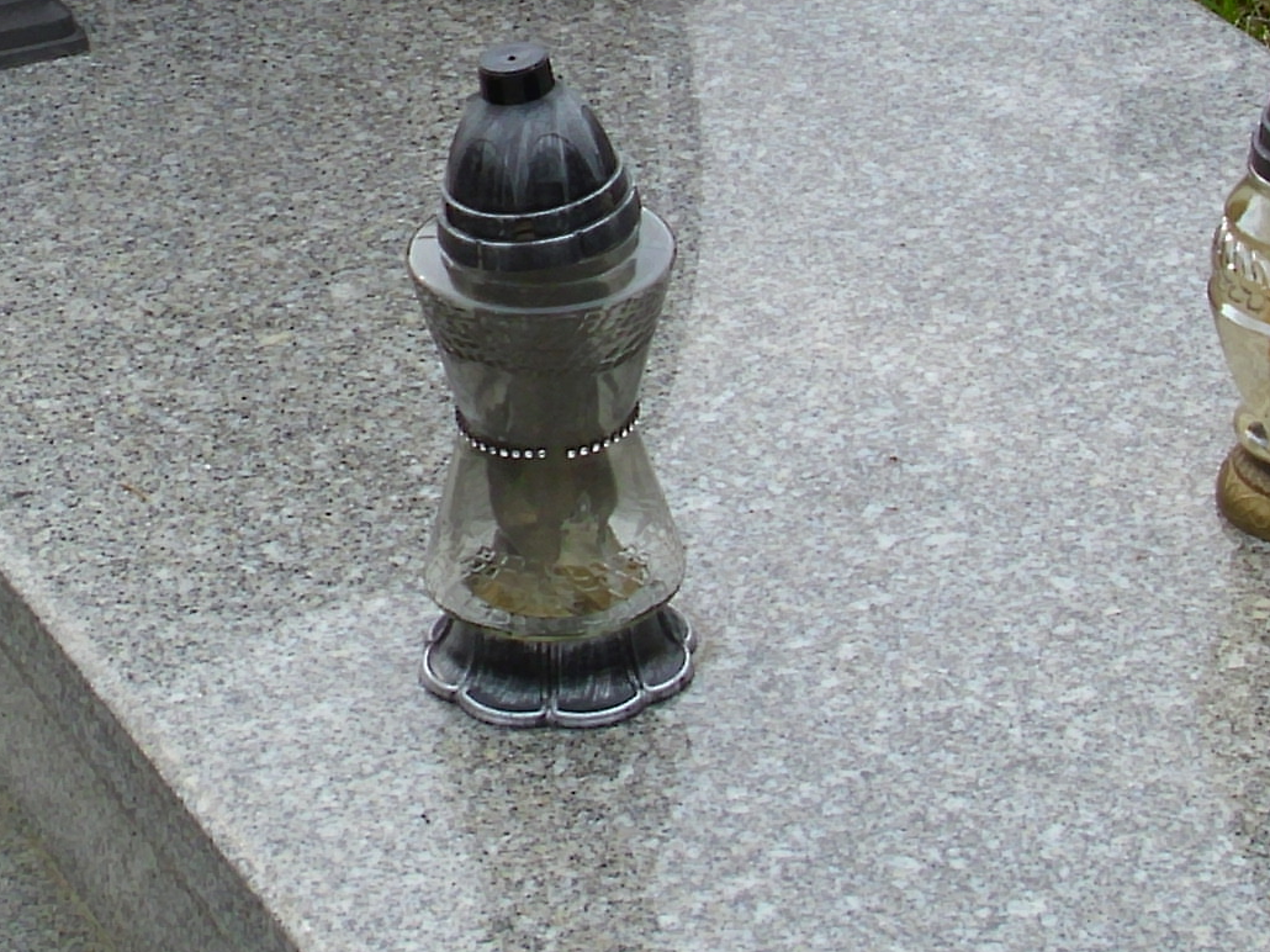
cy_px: -38
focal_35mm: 124
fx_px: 4548
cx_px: 782
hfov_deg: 15.9
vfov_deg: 11.8
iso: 50
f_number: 4.3
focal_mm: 6.2
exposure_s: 1/267
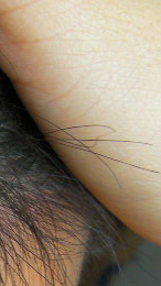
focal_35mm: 102
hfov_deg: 11.5
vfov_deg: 20.5
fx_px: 775
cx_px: -50
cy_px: 257
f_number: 3.5
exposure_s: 1/30
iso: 149
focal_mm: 6.8
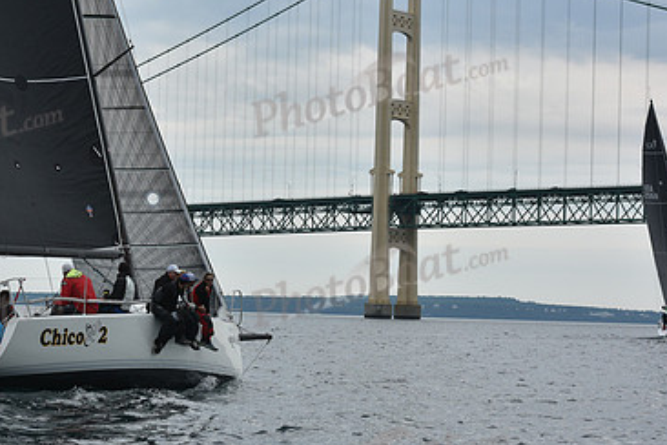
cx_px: 159
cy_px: 211
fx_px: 2056
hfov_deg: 18.3
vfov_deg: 12.3
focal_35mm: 111
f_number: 6.3
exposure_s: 1/800
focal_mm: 70
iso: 250
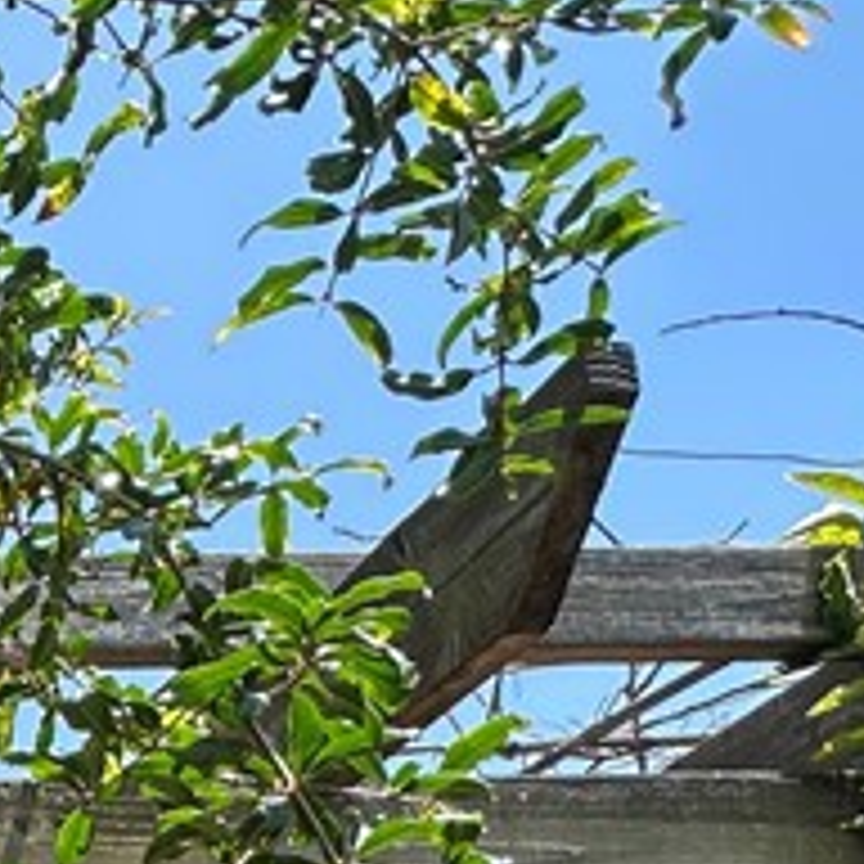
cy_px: 1264
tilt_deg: +12.8
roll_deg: +0.0
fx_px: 1864
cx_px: -778
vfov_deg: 22.0
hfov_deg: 18.7
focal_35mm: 66
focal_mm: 2.22
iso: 40
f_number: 2.2
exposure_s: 1/341
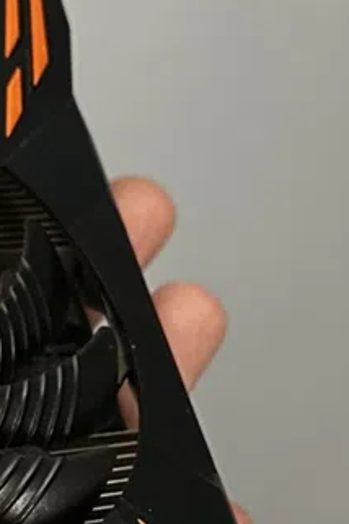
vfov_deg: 18.6
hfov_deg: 12.7
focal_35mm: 106
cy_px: 562
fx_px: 1541
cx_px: -23
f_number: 1.78
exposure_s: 1/40
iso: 1000
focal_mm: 6.86
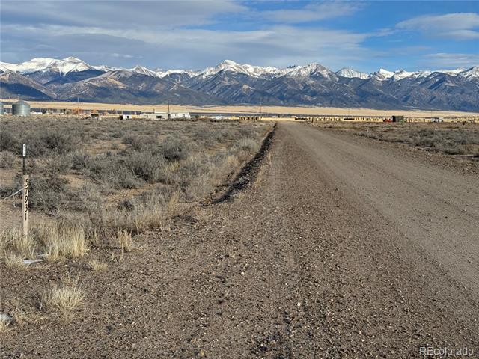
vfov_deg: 30.3
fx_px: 664
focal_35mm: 48
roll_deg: -0.7
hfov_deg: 39.7
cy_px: 180
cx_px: 240
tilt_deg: -5.8
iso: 64
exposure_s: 1/3817
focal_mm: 6.76
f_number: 1.78
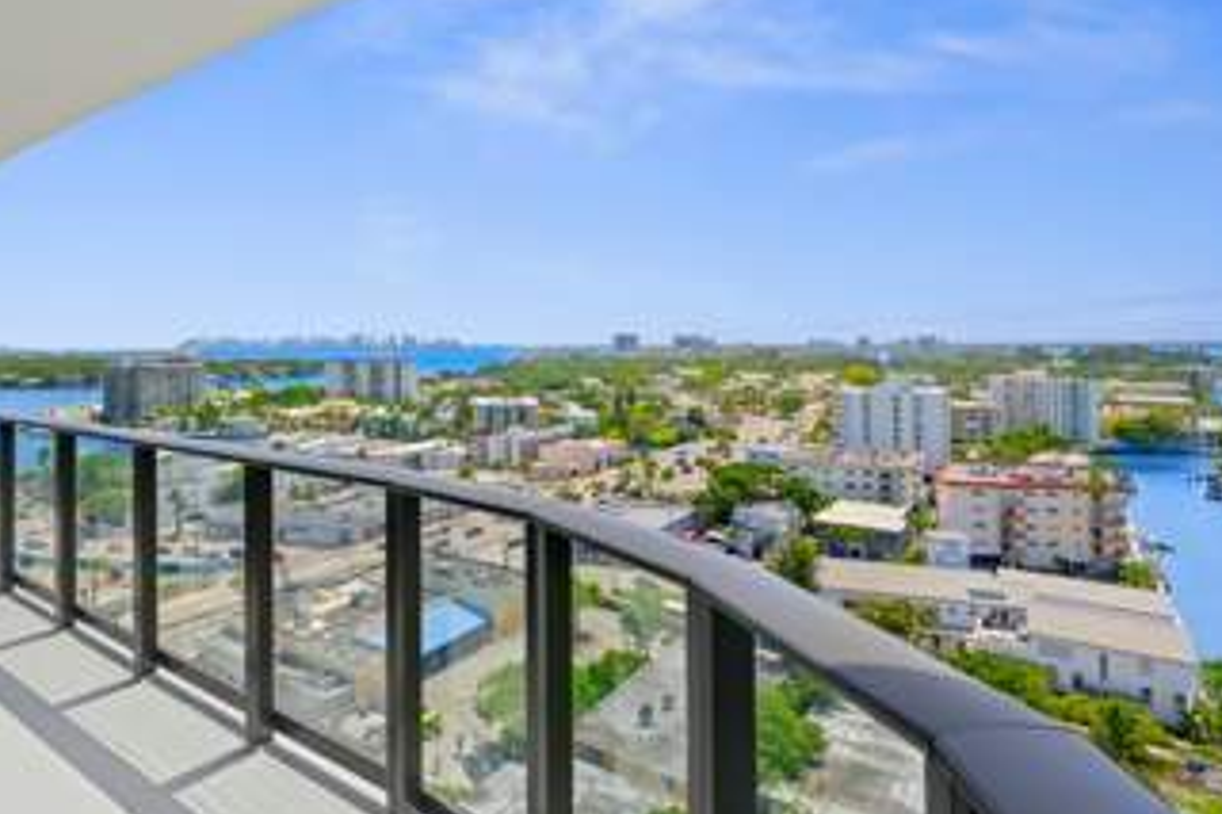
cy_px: 342
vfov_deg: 59.1
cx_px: 355
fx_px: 712
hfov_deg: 77.1
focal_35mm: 21
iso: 100
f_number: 11
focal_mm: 14
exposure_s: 1/80
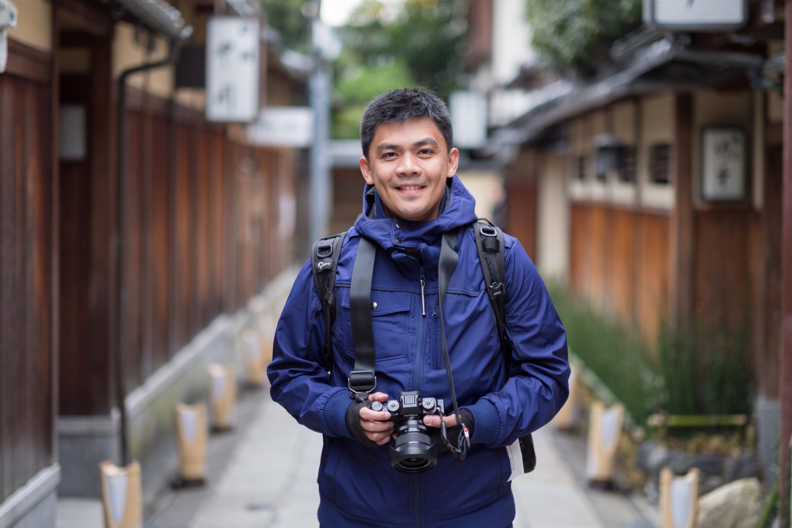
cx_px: 396
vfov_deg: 16.3
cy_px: 264
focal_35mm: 84
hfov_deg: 24.2
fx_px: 1848
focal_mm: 56
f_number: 1.2
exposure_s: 1/1250
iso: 200
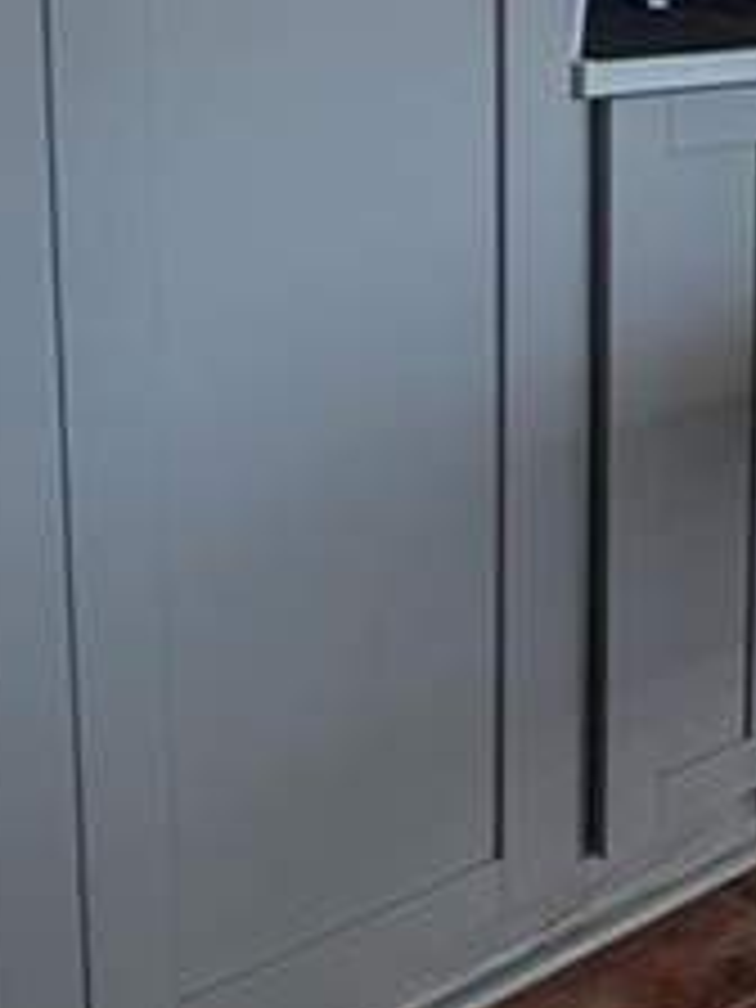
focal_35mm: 57
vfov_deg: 32.0
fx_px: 1660
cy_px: 83
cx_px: 1548
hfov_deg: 17.5
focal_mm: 2.23
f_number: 1.95
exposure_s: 1/30
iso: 41
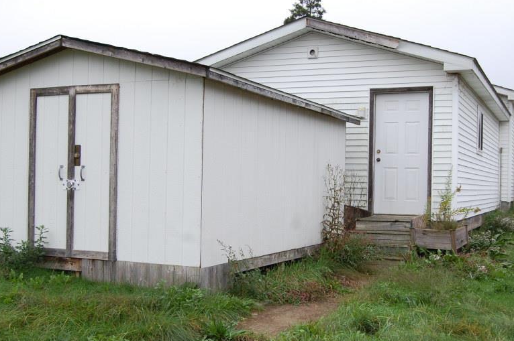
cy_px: 183
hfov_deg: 41.9
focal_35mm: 47
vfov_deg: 28.6
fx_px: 670
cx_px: 283
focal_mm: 24
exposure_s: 1/250
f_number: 8
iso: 200
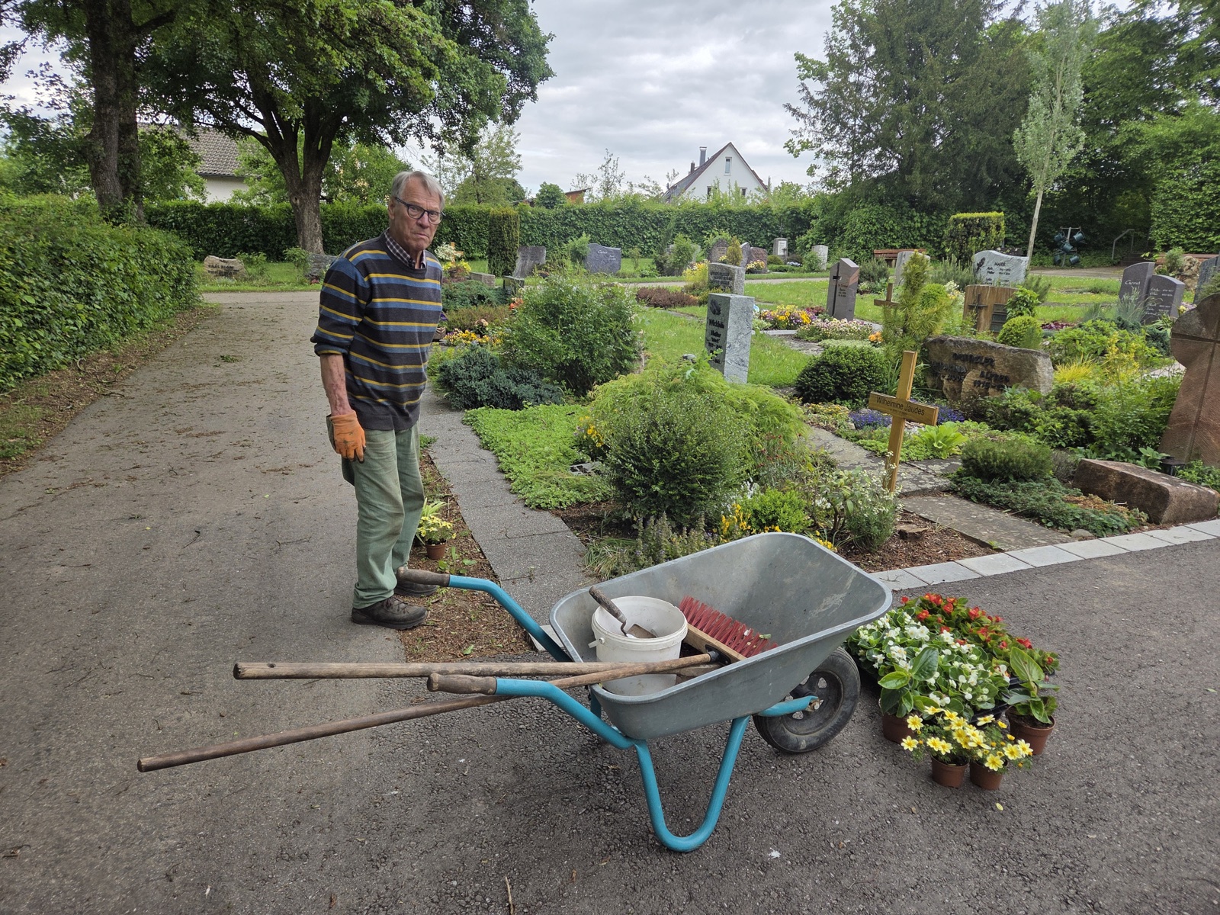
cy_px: 458
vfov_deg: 58.9
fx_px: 811
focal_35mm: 23
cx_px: 610
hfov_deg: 73.9
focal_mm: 5.4
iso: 80
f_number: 1.8
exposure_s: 1/1799
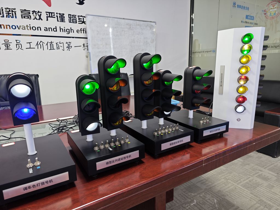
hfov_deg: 73.9
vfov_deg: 58.9
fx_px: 186
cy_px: 105
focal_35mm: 23
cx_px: 140
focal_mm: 8.7
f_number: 1.9
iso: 250
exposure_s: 1/50
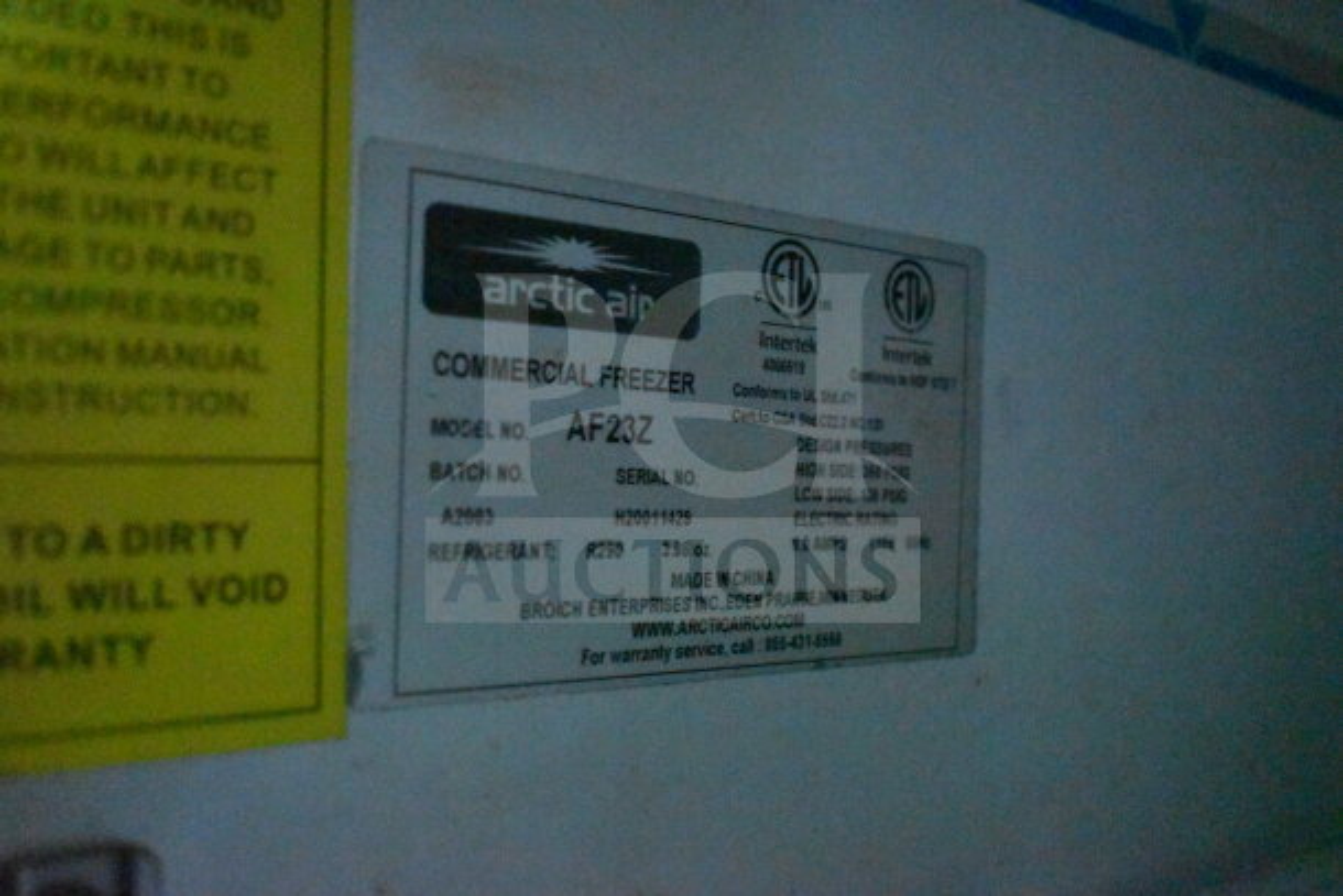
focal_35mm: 38
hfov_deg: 51.3
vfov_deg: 35.5
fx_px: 1399
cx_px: 672
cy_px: 448
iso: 25600
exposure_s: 1/160
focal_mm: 25
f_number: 4
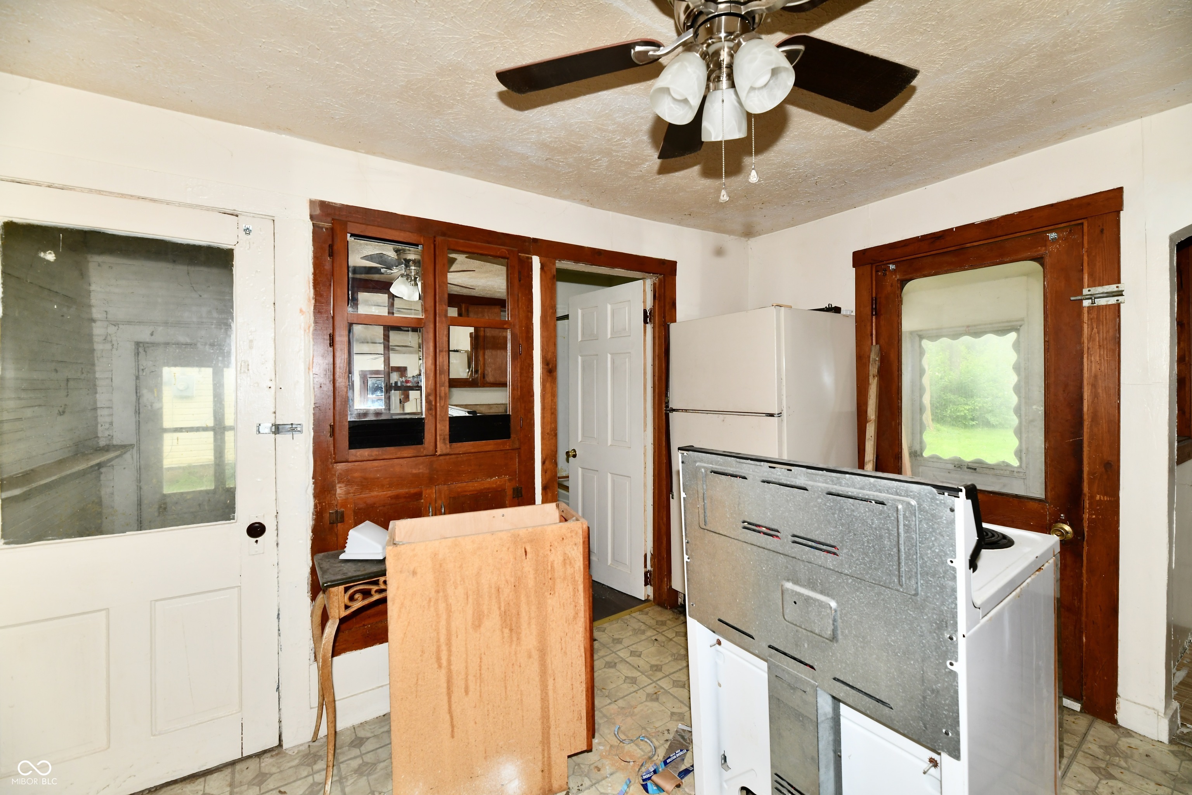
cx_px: 596
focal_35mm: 14
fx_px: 464
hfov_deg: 104.3
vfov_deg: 81.2
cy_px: 398
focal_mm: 14
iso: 640
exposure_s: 1/60
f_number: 6.3
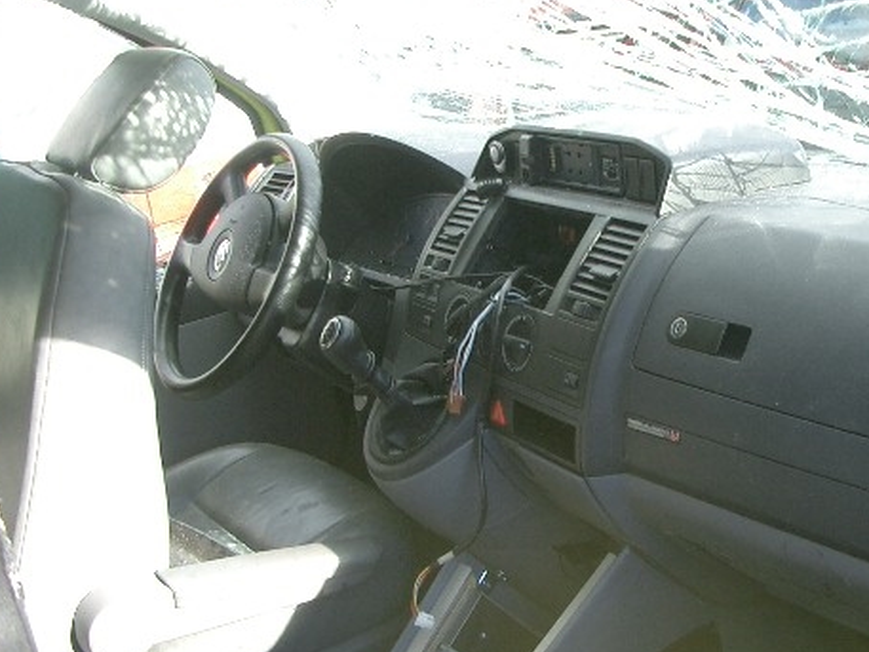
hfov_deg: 38.6
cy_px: 373
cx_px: 550
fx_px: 1230
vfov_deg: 29.7
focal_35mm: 49
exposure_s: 1/80
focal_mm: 5.8
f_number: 2.6
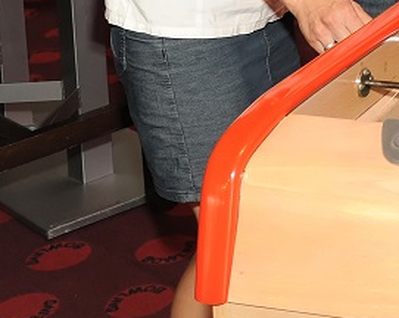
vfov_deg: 13.9
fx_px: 1226
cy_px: -149
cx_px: 673
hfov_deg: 16.2
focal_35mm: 104
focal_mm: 30
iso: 640
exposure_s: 1/60
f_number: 6.3
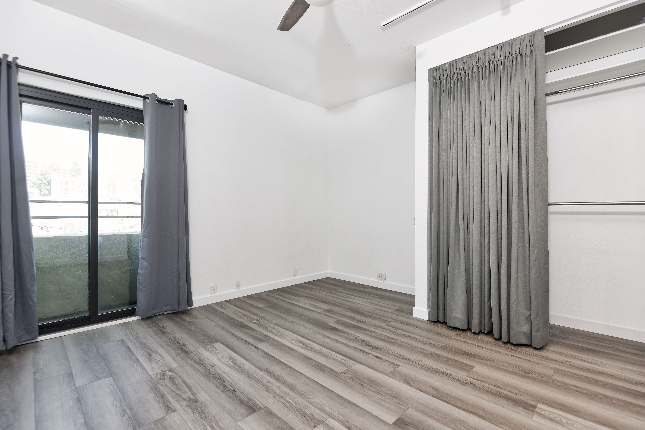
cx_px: 322
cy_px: 215
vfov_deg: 73.8
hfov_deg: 96.7
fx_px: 287
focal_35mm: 16
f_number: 5.6
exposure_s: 1/15
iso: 100
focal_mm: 16
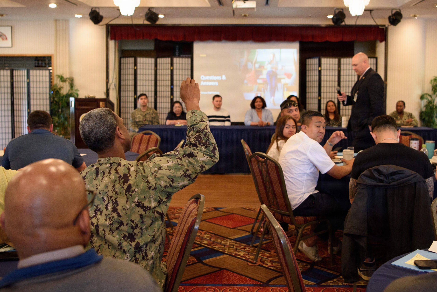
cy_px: 146
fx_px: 376
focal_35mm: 31
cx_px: 218
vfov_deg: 42.4
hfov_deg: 60.3
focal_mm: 31
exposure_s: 1/200
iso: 800
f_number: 2.8
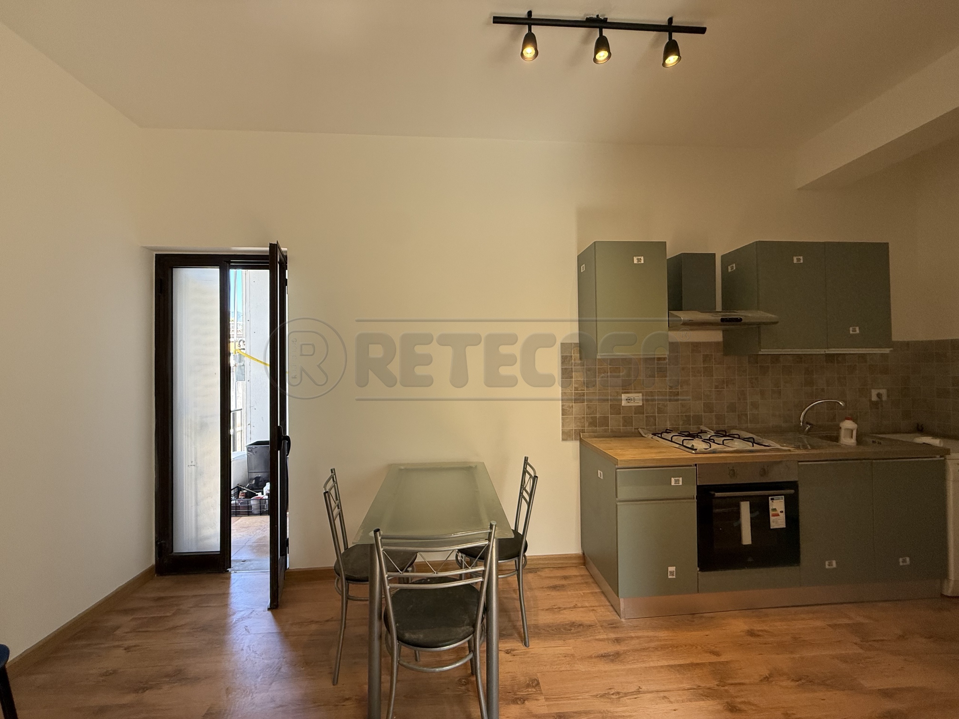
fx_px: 388
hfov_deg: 102.1
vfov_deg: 85.7
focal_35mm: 14
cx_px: 480
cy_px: 360
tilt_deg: +0.7
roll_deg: +0.4
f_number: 2.2
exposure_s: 1/99
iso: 160
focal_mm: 2.22
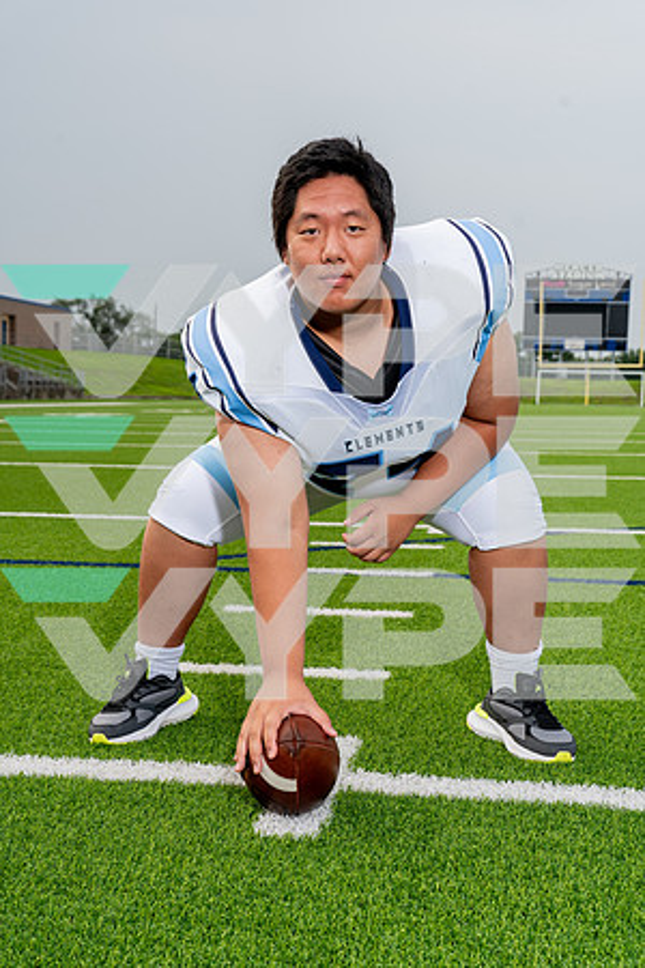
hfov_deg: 28.1
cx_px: 322
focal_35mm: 48
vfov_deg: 41.1
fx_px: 1290
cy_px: 484
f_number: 7.1
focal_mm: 48
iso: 160
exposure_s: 1/250
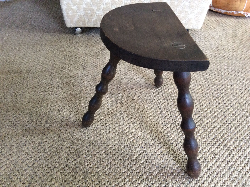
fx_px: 231
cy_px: 94
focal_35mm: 32
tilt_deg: -42.0
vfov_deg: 44.1
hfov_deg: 56.9
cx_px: 125
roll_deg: +0.6
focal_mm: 3.3
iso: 200
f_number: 2.4
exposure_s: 1/25
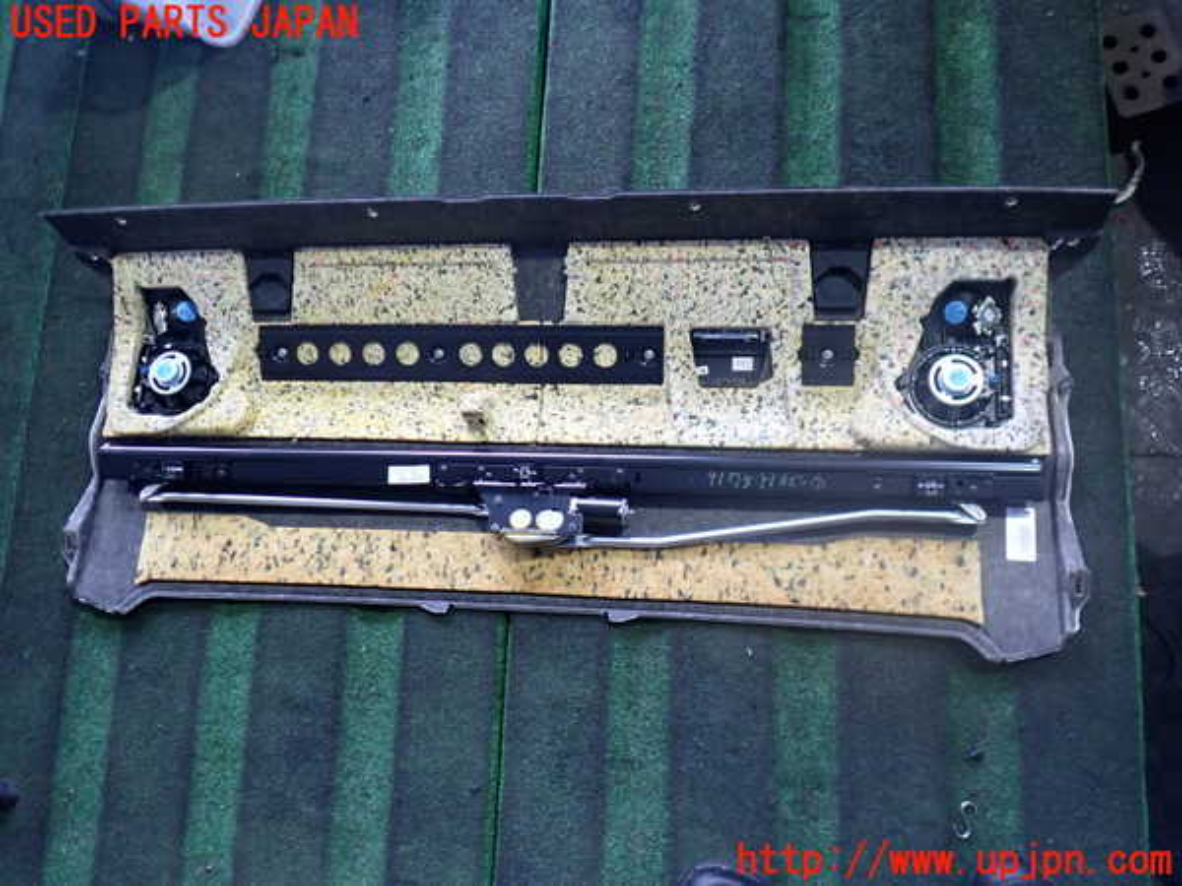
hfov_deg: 60.0
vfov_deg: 46.8
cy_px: 443
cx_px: 591
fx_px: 1024
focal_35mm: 30
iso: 400
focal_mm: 5.4
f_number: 2.3
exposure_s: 1/30
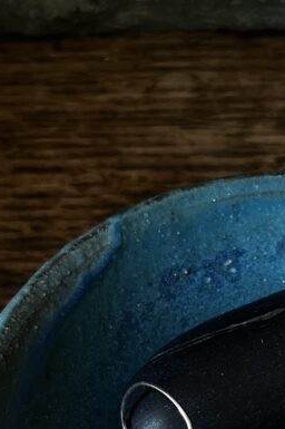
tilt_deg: -66.5
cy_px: 428
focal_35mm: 72
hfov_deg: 18.3
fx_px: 856
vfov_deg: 26.6
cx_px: 296
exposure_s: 1/94
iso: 125
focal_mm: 5.1
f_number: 1.6
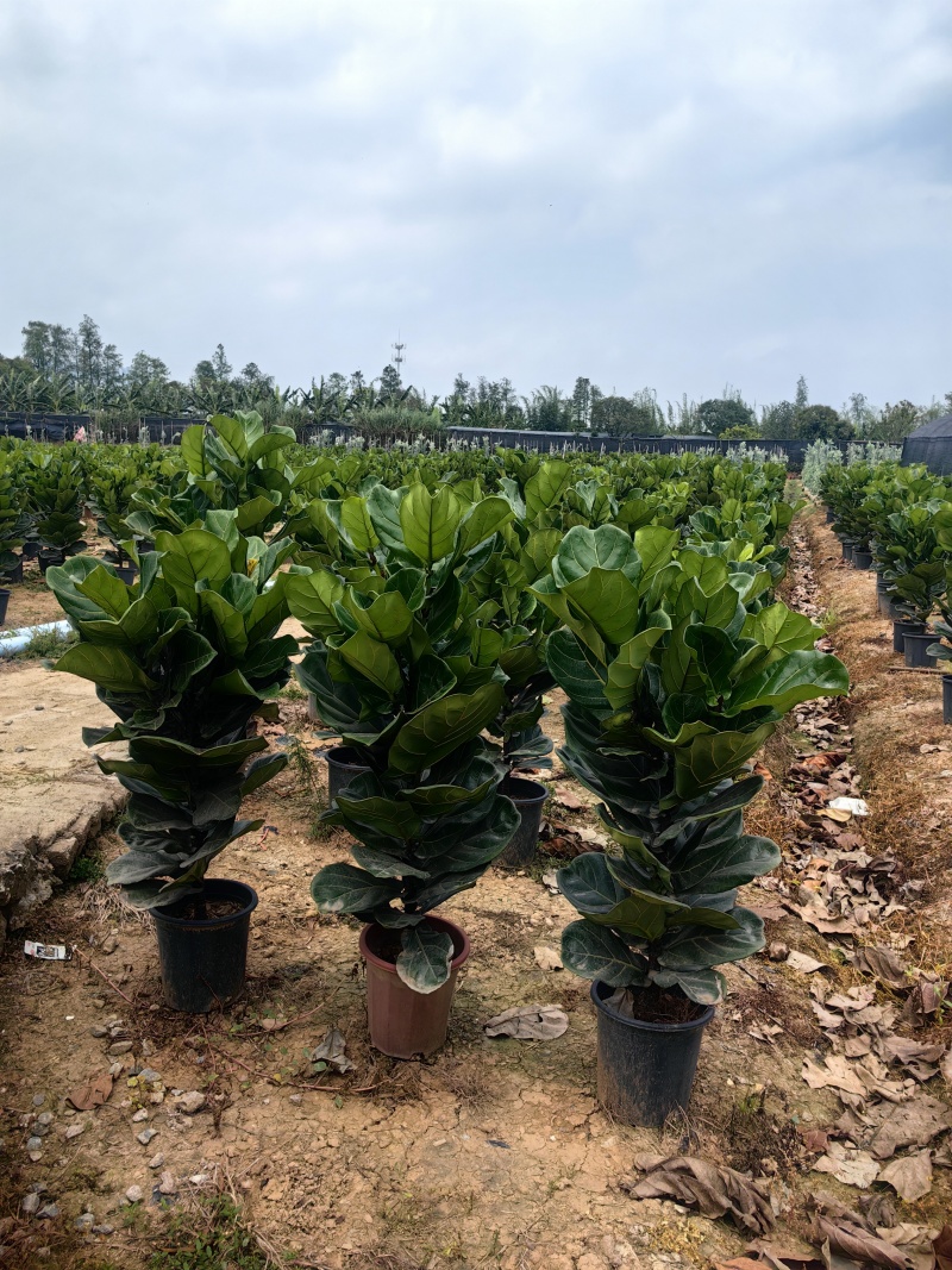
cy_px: 635
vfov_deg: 65.3
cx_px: 476
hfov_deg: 51.3
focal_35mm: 27
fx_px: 990
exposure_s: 1/4065
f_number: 2
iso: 50
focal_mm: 5.75
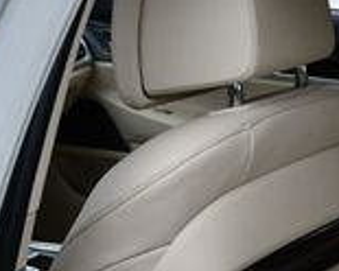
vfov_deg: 10.6
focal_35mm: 140
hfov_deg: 12.7
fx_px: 1405
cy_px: 426
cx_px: 571
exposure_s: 1/250
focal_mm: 18
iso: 360
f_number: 5.6
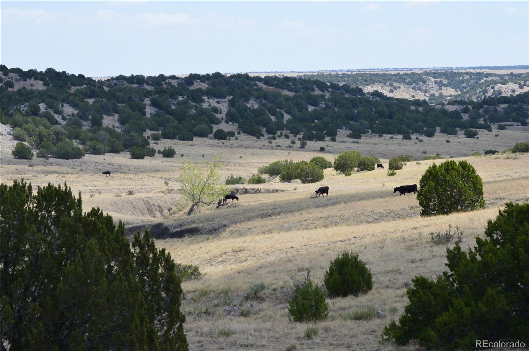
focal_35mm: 142
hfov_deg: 14.4
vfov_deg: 9.6
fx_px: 2092
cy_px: 176
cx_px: 264
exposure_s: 1/400
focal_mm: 95
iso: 400
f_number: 11
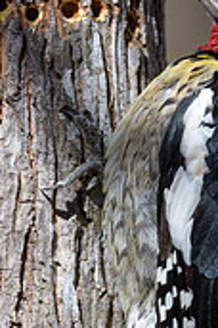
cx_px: 251
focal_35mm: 1975
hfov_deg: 0.7
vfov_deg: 1.0
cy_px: 219
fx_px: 17938
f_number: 5.6
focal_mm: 500
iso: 320
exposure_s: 1/1250
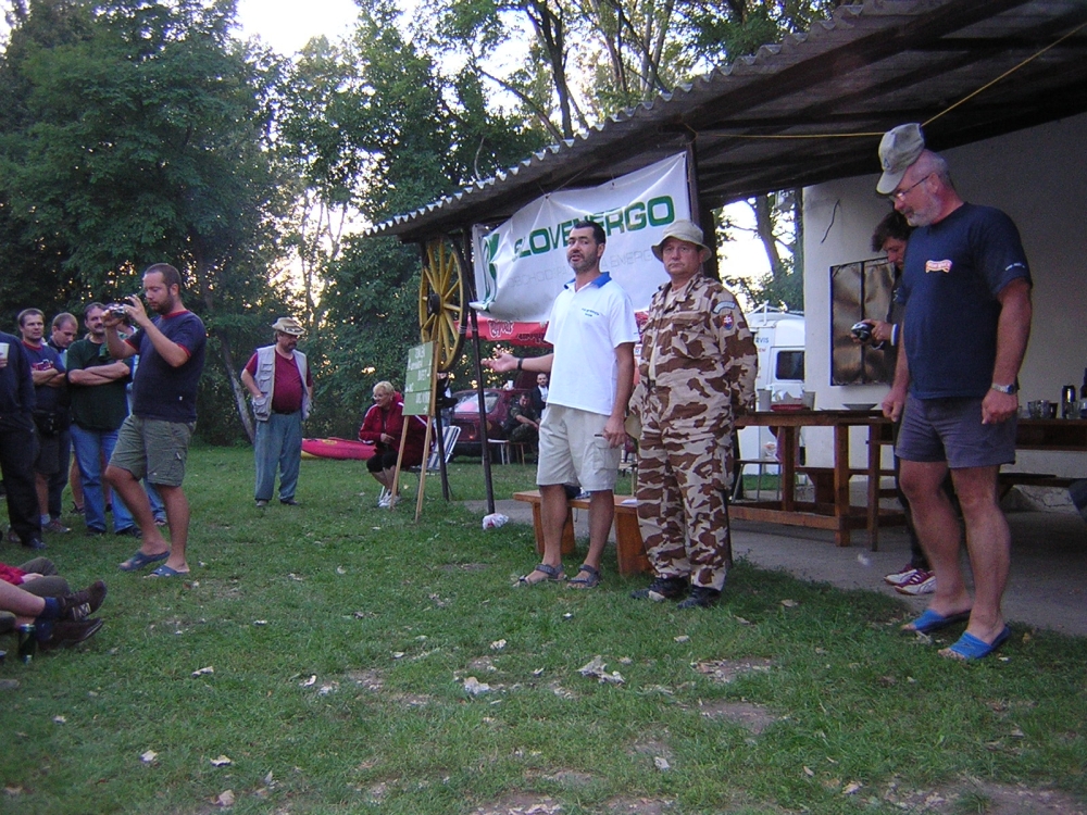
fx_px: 1130
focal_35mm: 36
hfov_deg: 51.4
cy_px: 408
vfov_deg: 39.7
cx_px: 544
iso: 289
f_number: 2.6
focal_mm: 4.7
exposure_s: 1/60.1
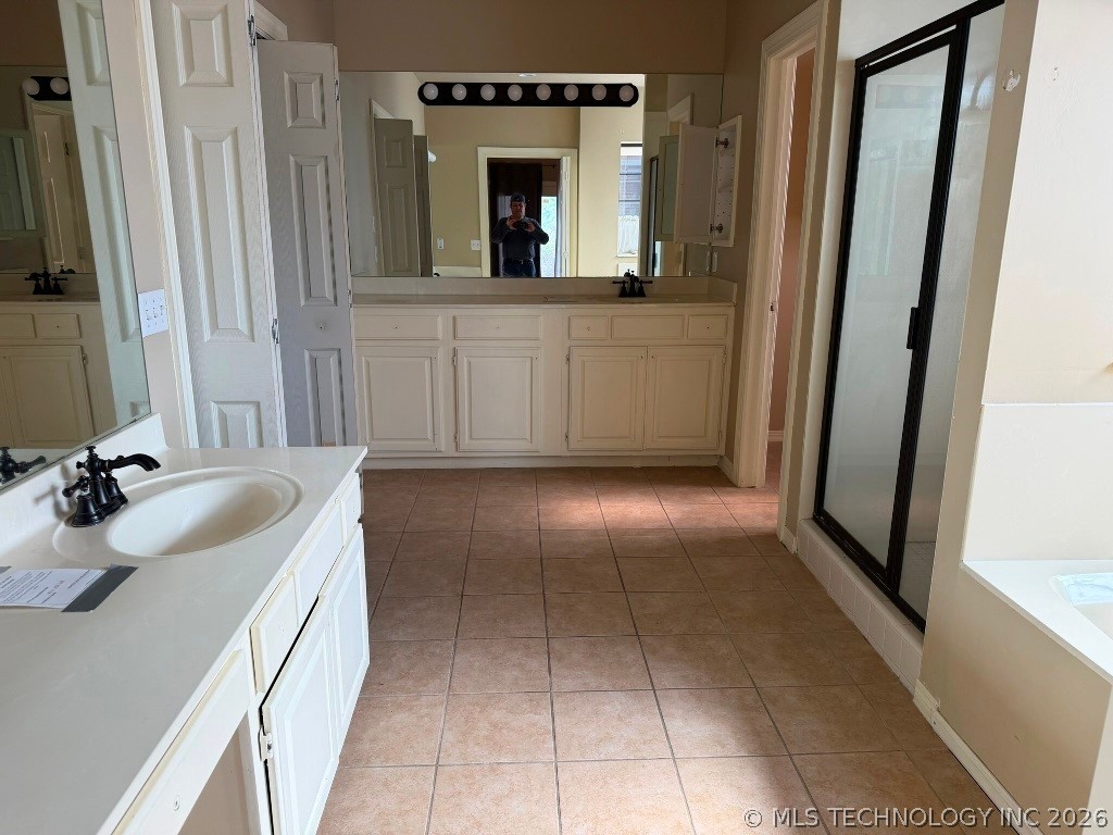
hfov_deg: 71.6
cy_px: 418
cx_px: 556
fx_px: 772
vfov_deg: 56.8
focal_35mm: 24
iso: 100
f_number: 1.78
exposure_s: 1/121
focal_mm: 6.76
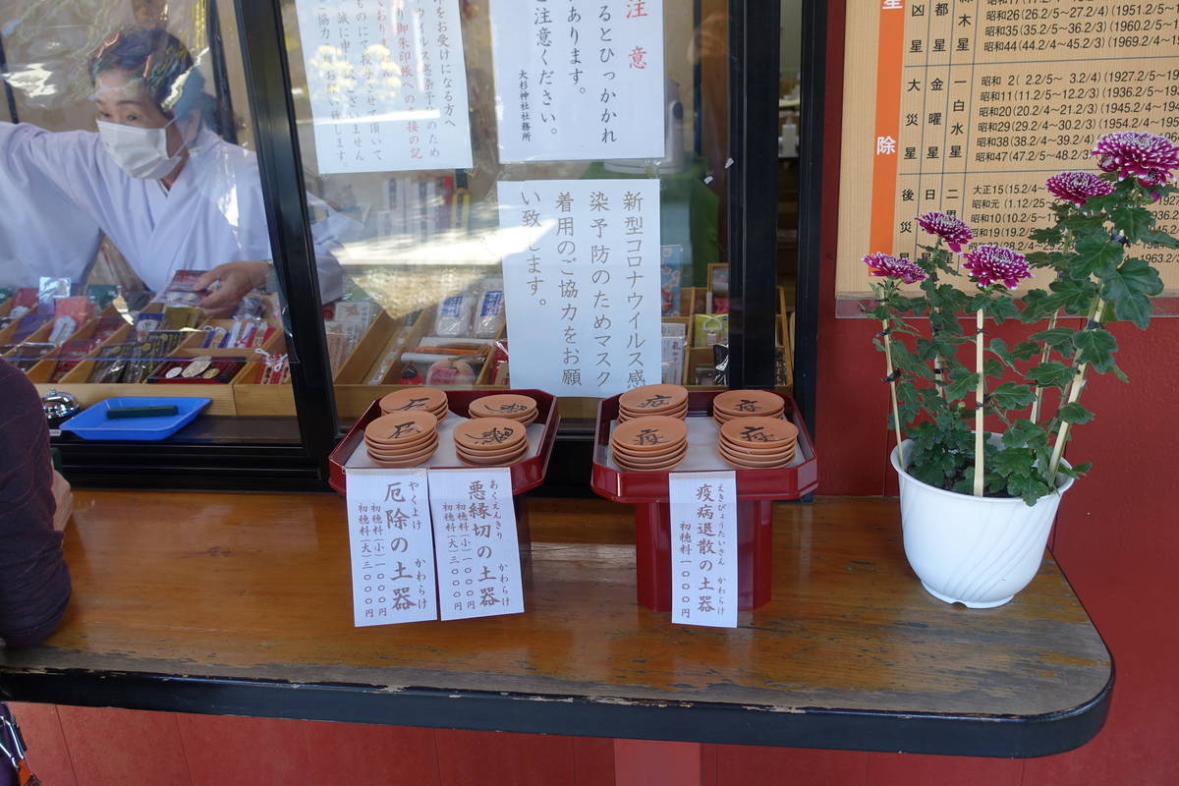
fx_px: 1015
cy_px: 393
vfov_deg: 42.3
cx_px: 590
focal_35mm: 31
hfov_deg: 60.3
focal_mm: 11.22
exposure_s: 1/80
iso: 125
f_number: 2.8
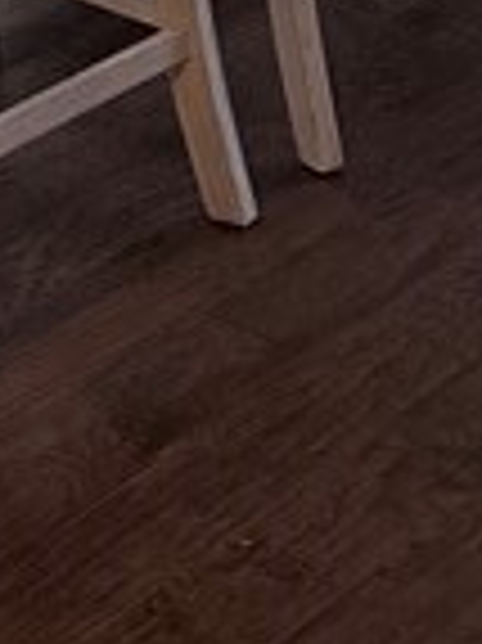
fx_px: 3198
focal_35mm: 172
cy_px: -923
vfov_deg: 10.0
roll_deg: -1.3
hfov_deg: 8.6
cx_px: 410
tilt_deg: -3.8
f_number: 1.78
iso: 250
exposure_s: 1/120
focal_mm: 6.76
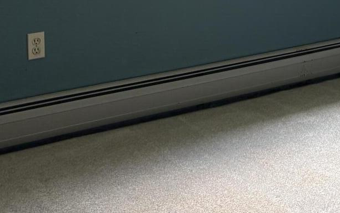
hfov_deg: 21.5
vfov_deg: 13.6
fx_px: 834
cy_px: -117
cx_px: 404
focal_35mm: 90
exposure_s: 1/80
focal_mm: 5.96
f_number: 1.6
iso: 125
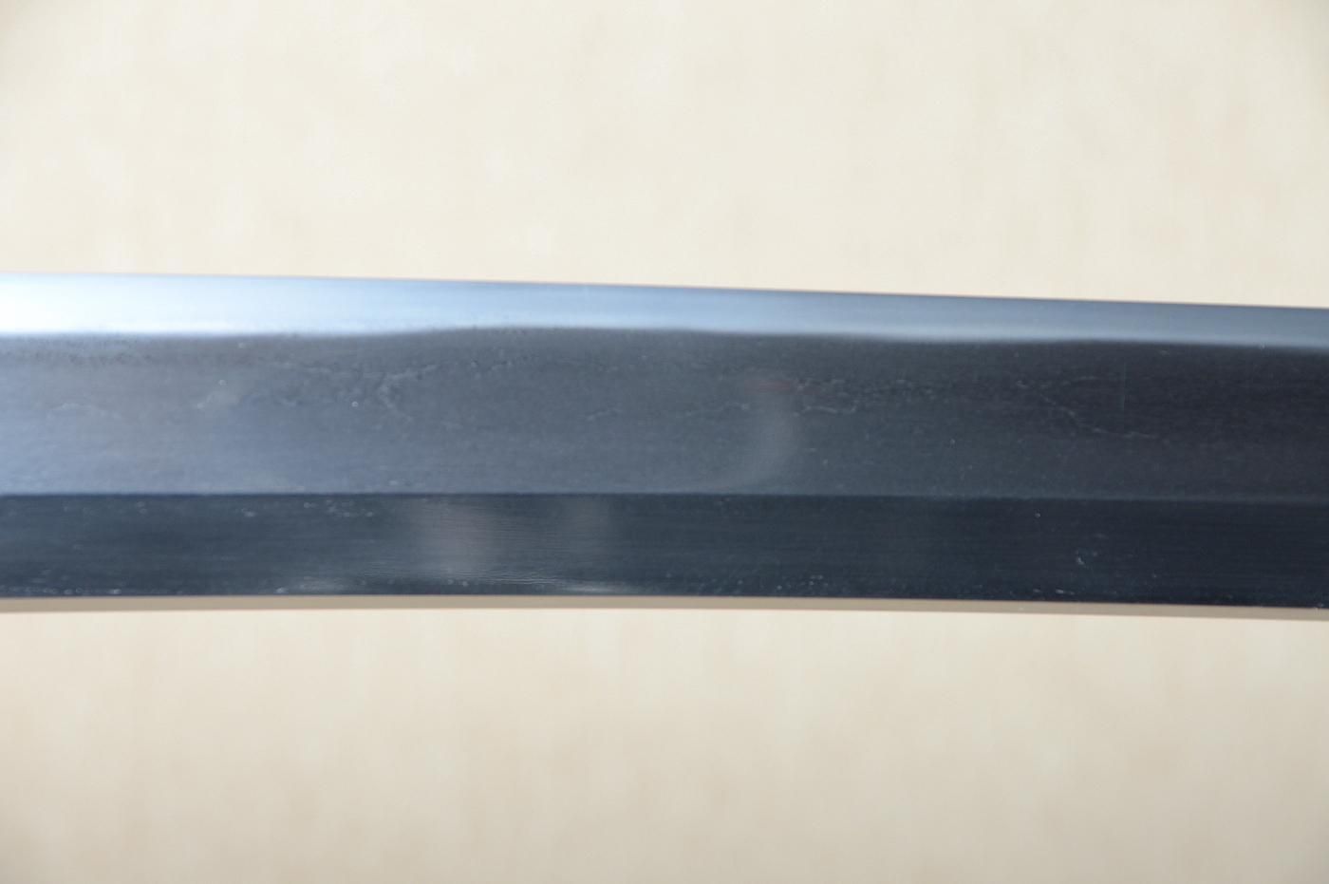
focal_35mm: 202
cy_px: 442
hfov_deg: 10.2
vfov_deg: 6.8
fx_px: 7469
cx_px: 664
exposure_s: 1/2
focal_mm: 135
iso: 400
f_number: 11
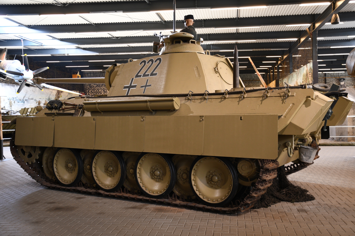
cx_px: 178
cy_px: 118
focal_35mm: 37
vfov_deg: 35.9
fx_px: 365
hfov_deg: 51.9
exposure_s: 1/25
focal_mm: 25
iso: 500
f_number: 3
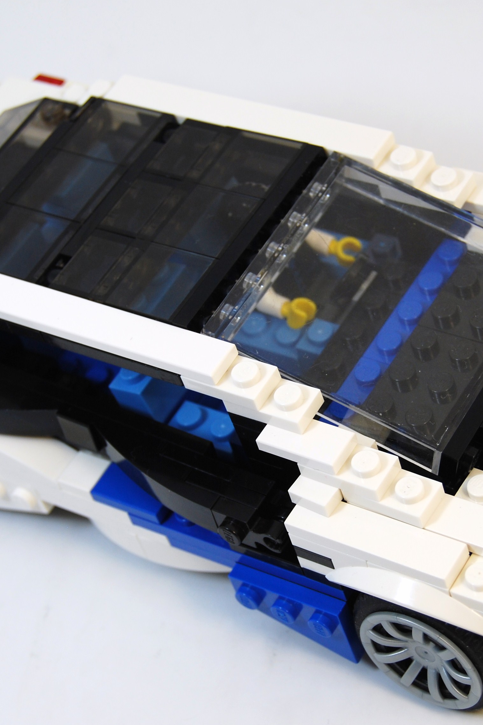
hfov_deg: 13.4
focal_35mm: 102
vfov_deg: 20.0
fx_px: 2053
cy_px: 367
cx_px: 300
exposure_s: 1/125
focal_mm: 40
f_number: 5.6
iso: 125
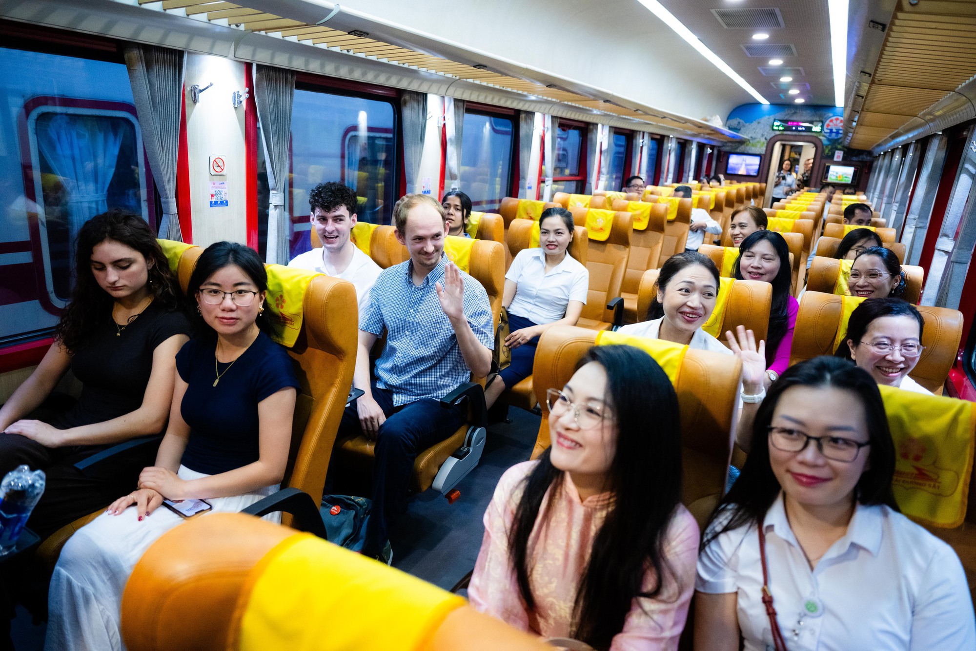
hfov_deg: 73.7
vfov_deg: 53.1
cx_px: 488
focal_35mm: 24
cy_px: 326
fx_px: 651
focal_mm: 24
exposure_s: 1/200
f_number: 2.8
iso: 2500
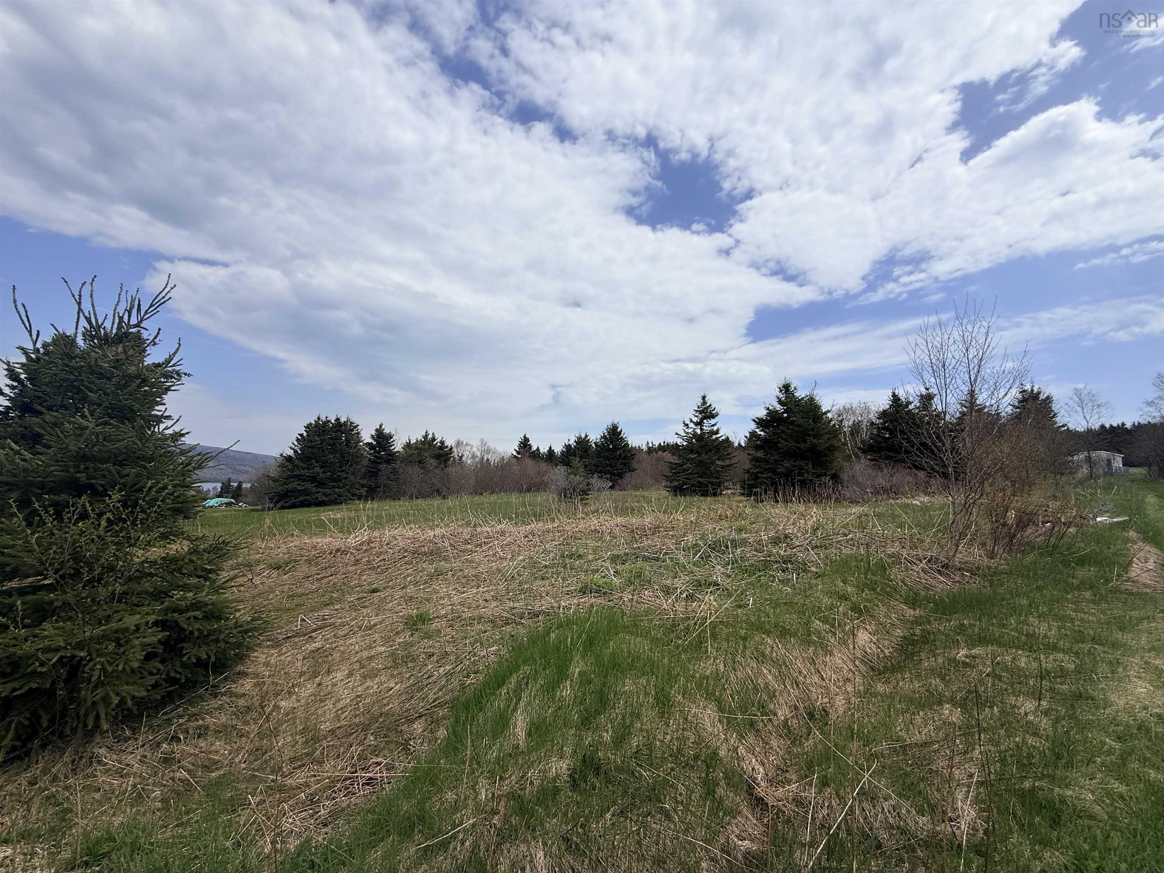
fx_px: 471
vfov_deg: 85.7
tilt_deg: +6.9
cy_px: 436
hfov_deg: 102.1
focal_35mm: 14
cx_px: 582
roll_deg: -2.6
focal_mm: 2.22
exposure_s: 1/4149
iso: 50
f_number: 2.2
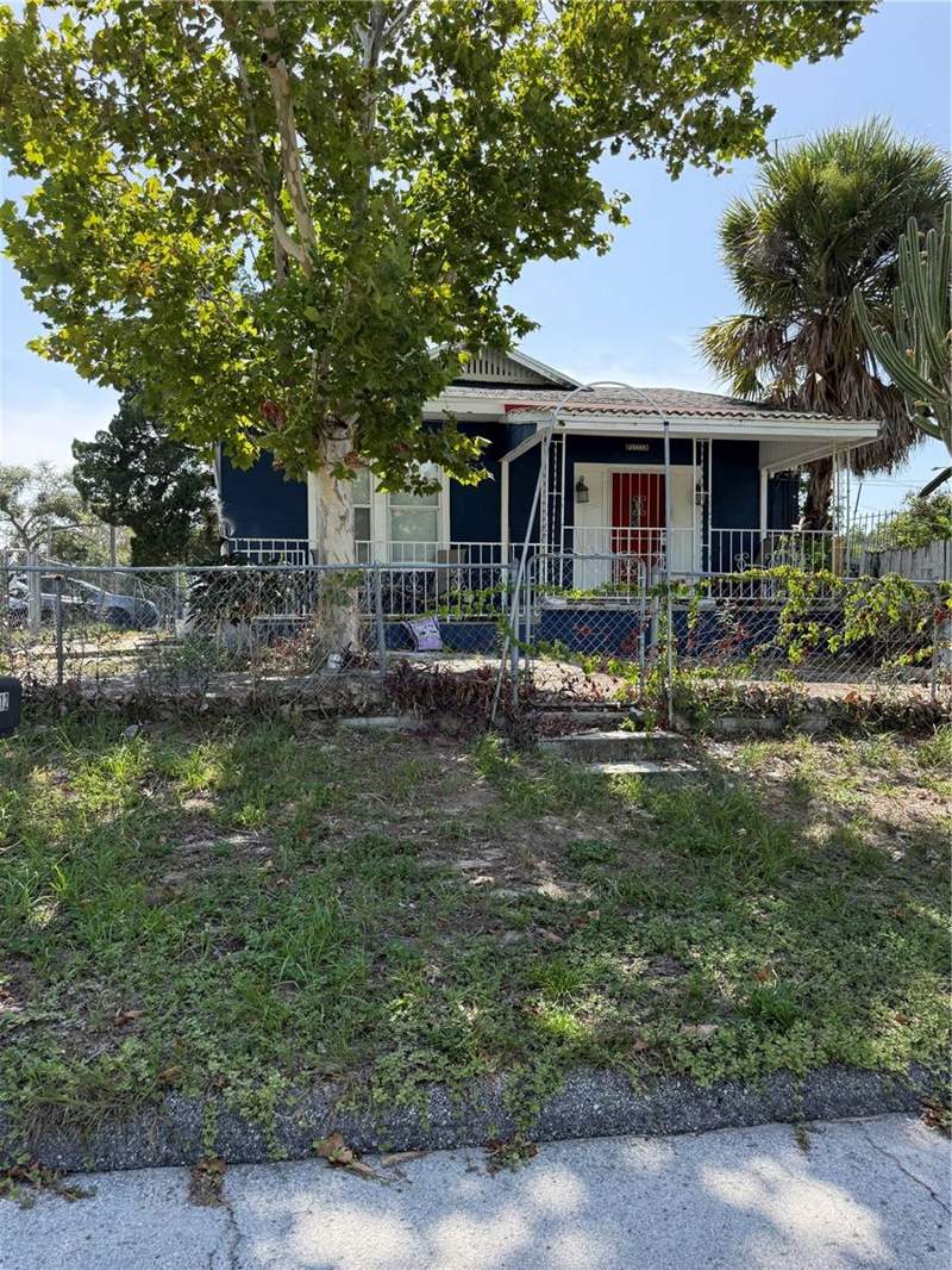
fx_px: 880
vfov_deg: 71.6
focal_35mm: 24
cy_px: 635
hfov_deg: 56.8
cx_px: 476
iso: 100
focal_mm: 6.76
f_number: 1.78
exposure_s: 1/1585
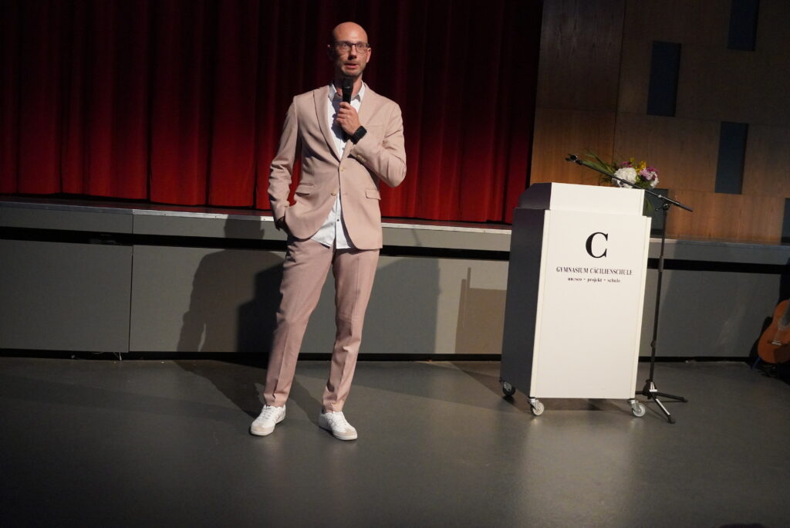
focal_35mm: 34
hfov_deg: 55.1
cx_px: 395
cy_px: 264
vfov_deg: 38.4
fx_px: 757
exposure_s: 1/160
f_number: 4
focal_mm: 23
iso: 6400
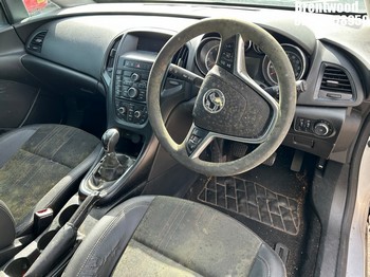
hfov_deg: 67.3
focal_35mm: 26
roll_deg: +3.1
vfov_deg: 53.0
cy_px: 138
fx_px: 278
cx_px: 185
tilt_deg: -33.9
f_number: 1.5
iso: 64
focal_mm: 5.7
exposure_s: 1/171
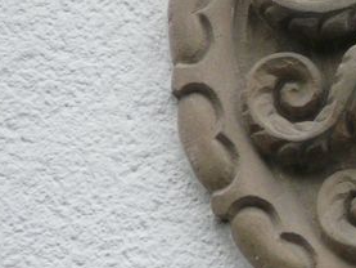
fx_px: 13128
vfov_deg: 1.2
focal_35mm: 1276
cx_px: 497
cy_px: 34
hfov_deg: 1.6
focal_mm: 72.6
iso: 200
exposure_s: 1/400
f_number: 4
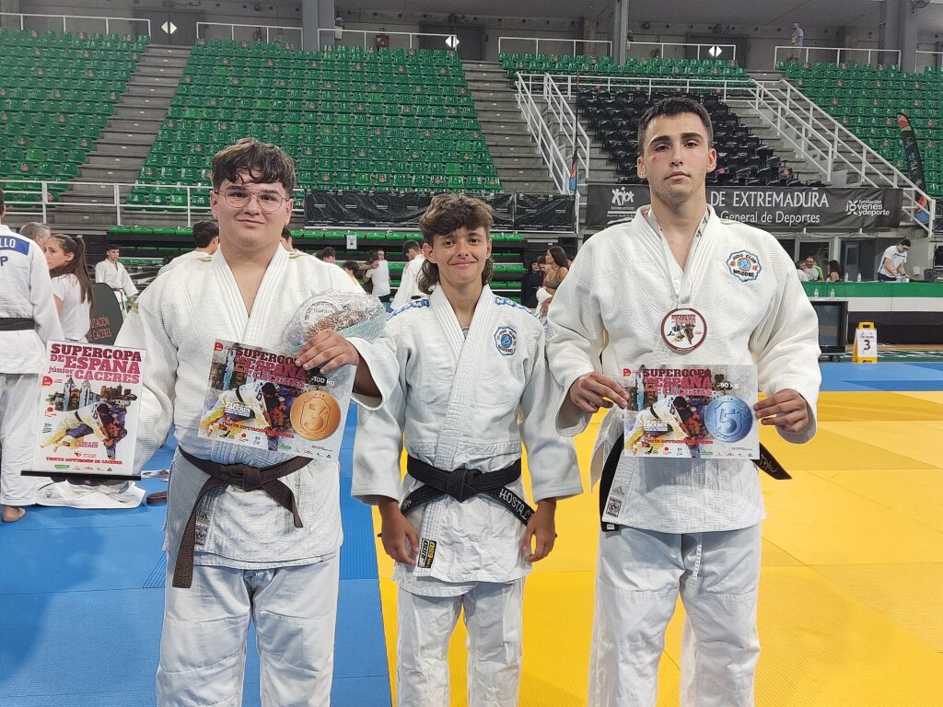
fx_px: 926
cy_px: 354
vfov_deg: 41.8
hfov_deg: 54.0
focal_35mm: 34
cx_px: 472
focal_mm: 4.71
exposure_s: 1/50
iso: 96
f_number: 1.79
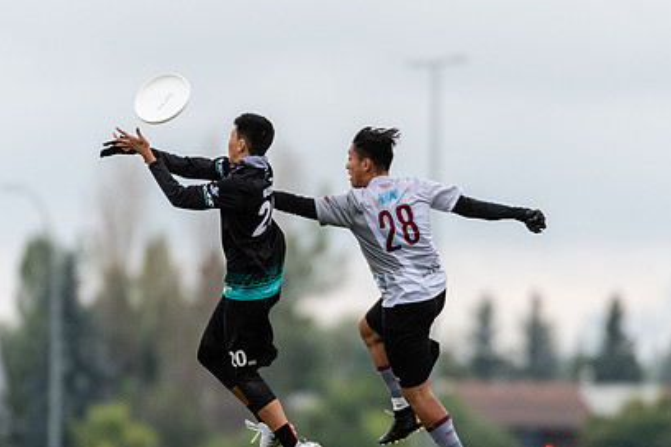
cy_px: 303
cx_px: 344
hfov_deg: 2.4
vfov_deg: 1.6
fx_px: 15898
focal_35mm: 853
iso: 1600
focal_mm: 400
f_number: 4
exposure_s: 1/2000
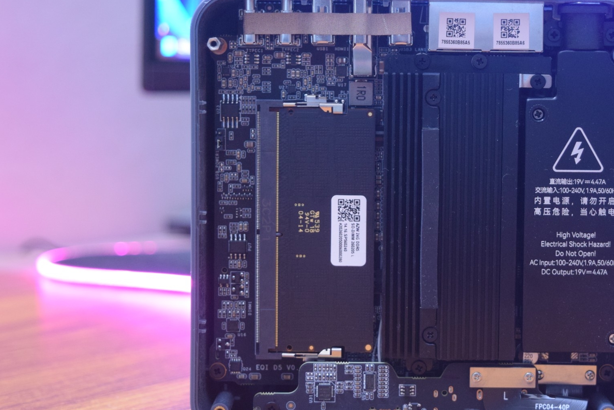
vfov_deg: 14.3
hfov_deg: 21.2
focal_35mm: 96
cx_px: 433
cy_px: 195
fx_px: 1633
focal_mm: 45
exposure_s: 1/8
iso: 1600
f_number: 5
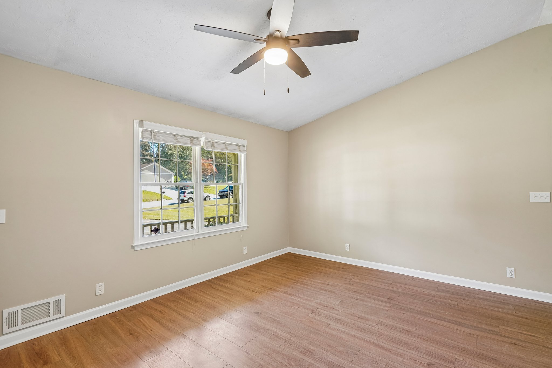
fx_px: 245
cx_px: 276
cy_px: 184
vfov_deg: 73.7
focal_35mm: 16
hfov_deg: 96.7
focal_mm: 16
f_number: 8
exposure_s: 1/8
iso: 400
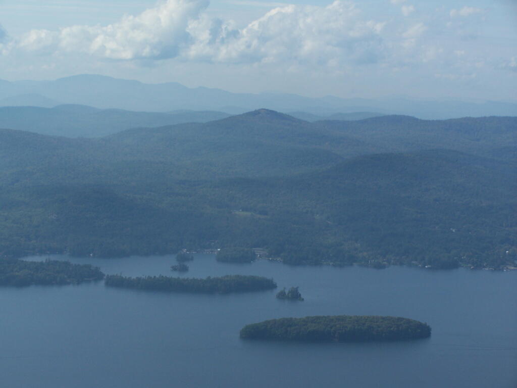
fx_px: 1747
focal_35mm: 117
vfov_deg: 12.7
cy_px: 194
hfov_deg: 16.8
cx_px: 258
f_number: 4.5
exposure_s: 1/1000
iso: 80
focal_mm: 19.4
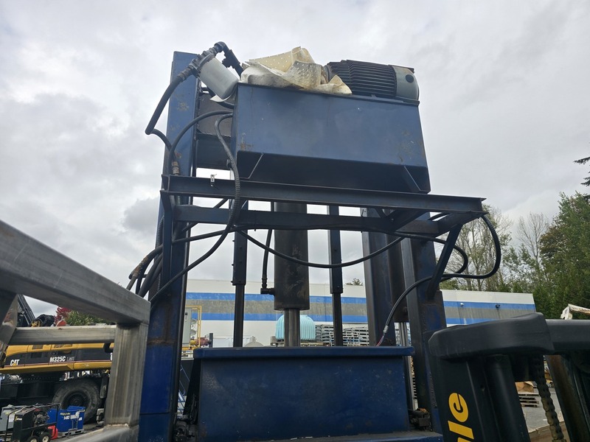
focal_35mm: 23
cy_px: 221
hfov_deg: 73.9
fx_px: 392
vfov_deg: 58.9
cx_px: 295
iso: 12
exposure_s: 1/350
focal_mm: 6.3
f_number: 1.7
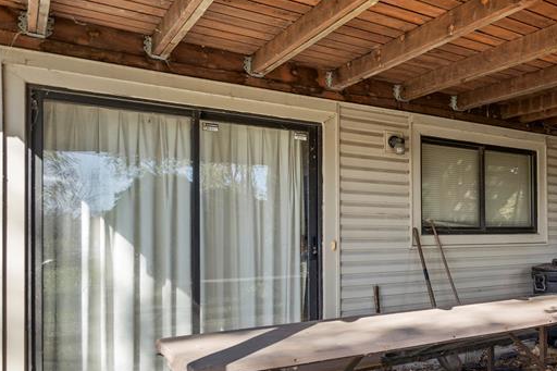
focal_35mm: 34
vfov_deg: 38.5
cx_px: 509
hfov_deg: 49.3
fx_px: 526
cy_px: 240
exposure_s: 1/100
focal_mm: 17
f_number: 4
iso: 100
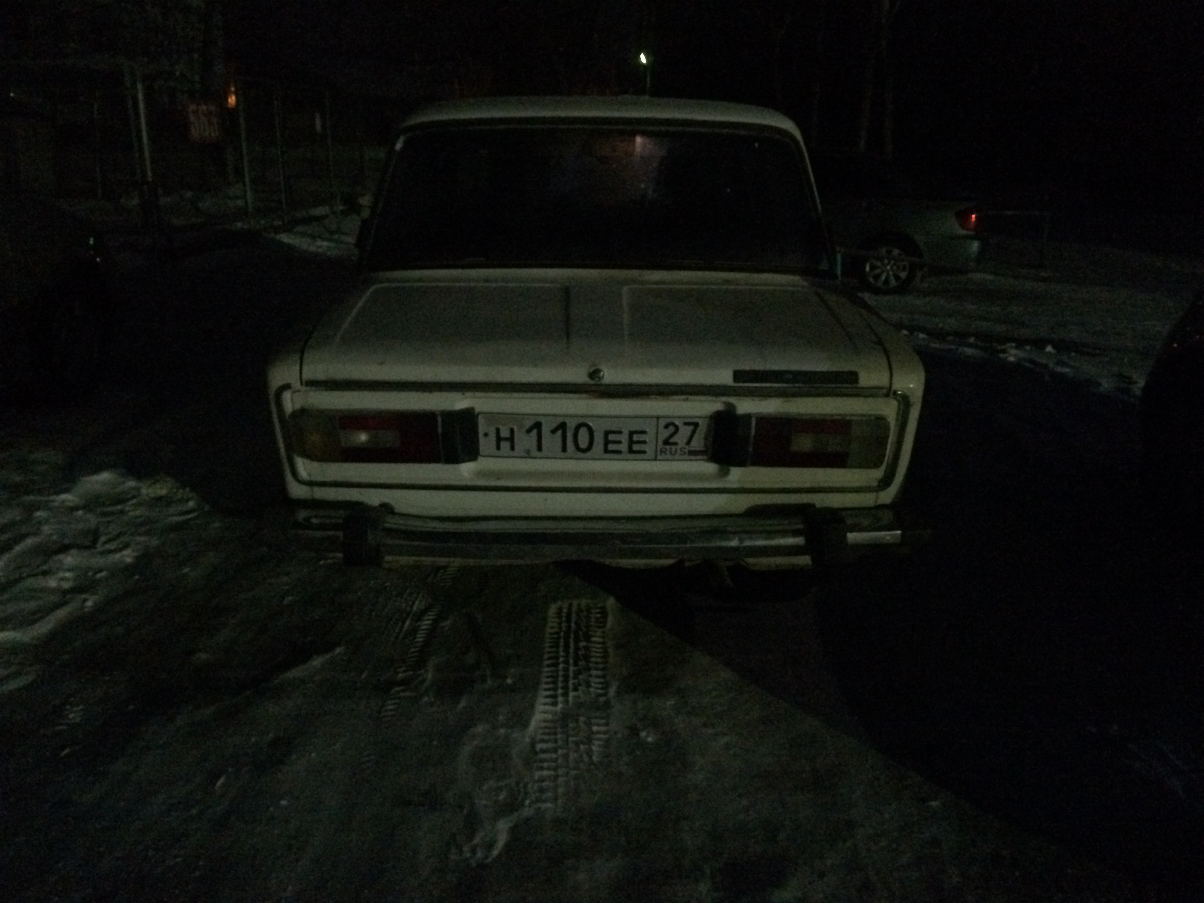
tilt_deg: -16.4
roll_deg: -0.3
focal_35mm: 29
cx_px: 602
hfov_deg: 61.7
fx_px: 1009
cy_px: 452
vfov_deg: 48.2
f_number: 2.2
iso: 2000
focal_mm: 4.15
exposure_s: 1/17
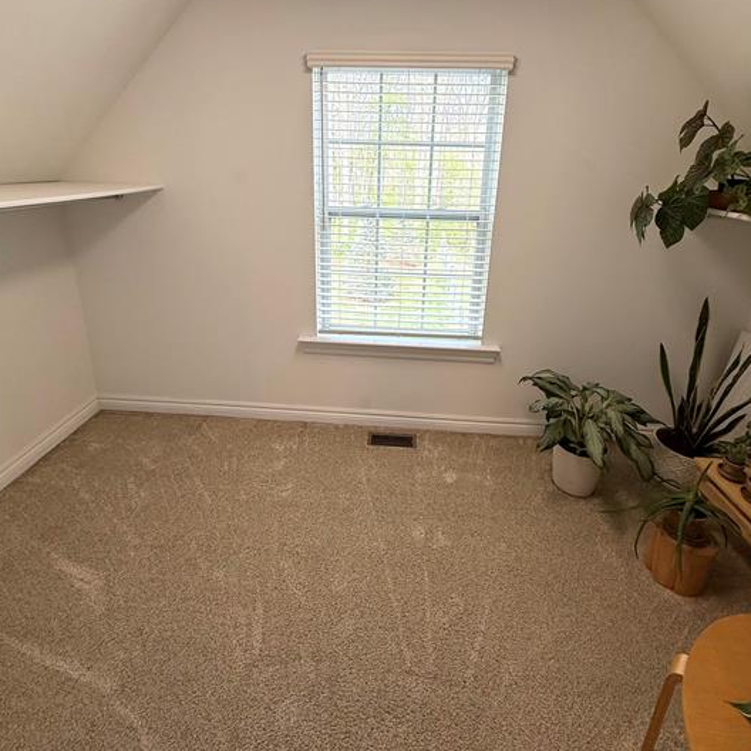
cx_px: 377
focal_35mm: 18
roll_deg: -2.6
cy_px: 297
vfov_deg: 79.7
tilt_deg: -15.7
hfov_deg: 80.7
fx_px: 442
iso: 64
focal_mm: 2.22
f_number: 2.2
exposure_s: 1/120
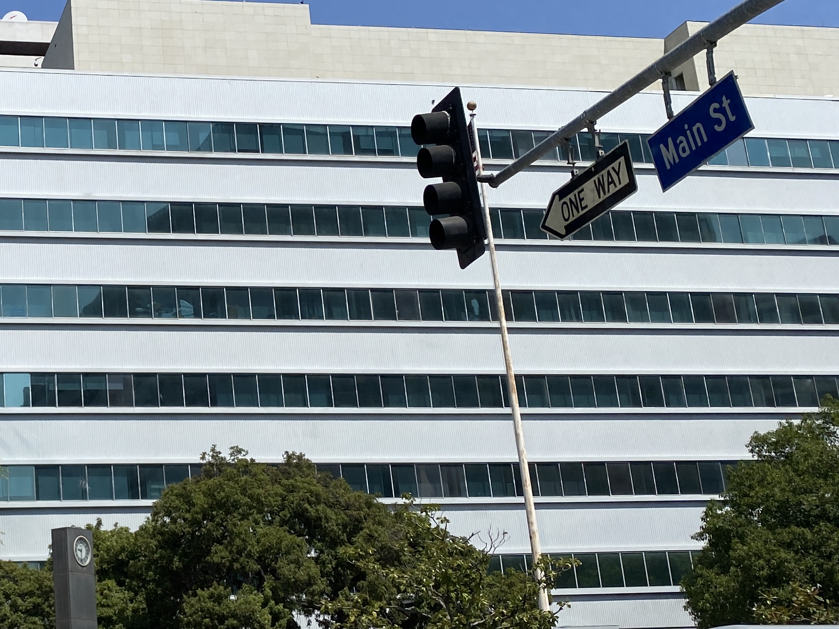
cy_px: 299
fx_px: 1454
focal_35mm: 60
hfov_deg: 30.4
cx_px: 44
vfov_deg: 24.4
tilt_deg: +18.2
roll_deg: +1.6
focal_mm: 4.25
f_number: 1.8
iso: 32
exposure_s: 1/3846
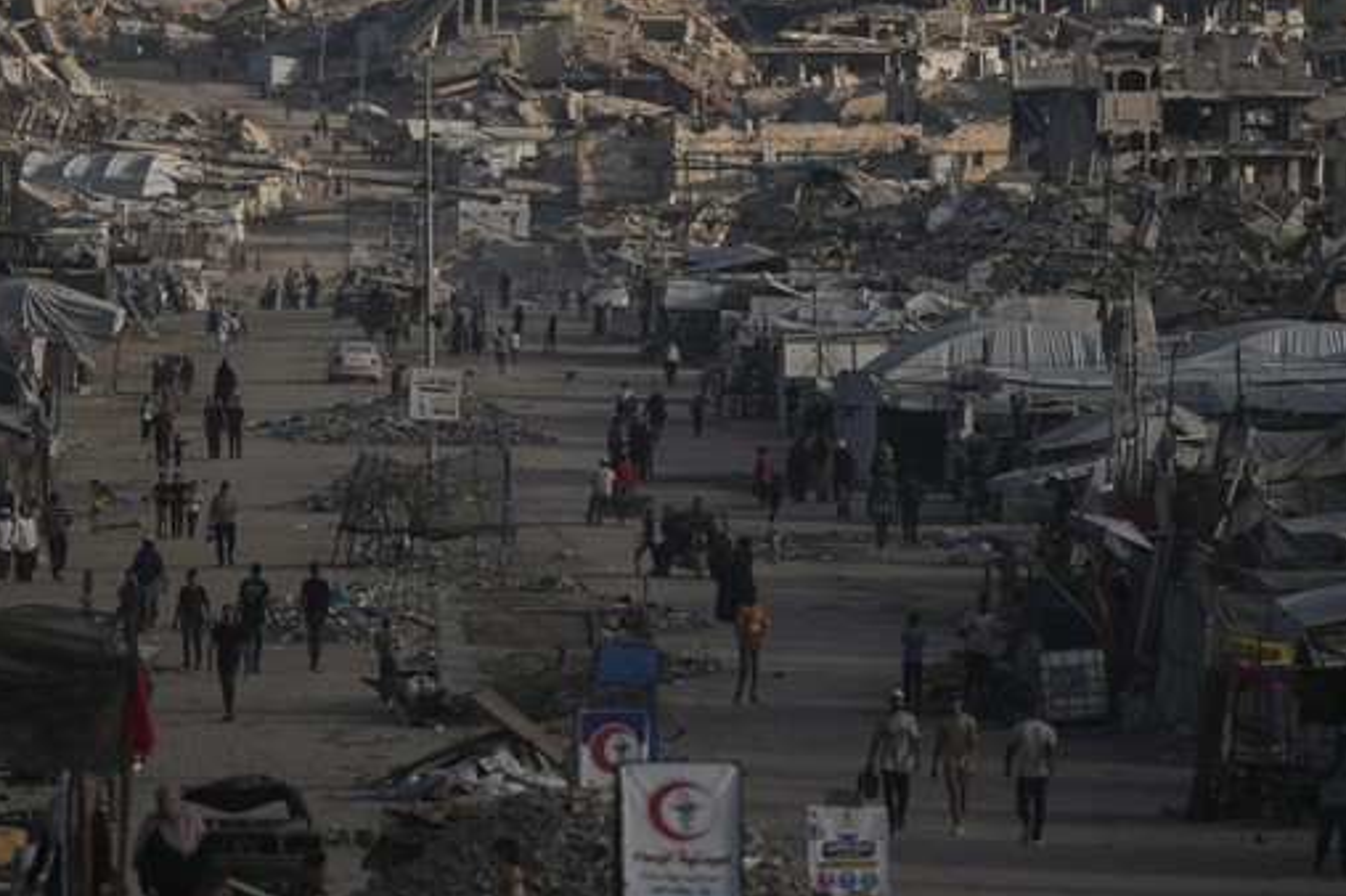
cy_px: 333
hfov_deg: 4.0
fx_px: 19130
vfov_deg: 2.7
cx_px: 533
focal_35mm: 512
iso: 250
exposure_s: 1/3200
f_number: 5.6
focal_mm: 400
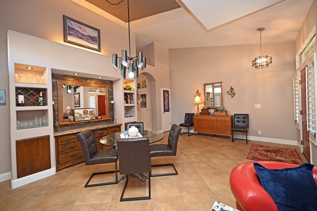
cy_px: 106
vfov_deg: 77.2
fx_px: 132
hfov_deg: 100.4
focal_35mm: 15
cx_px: 158
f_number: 4
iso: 640
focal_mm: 15
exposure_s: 1/60
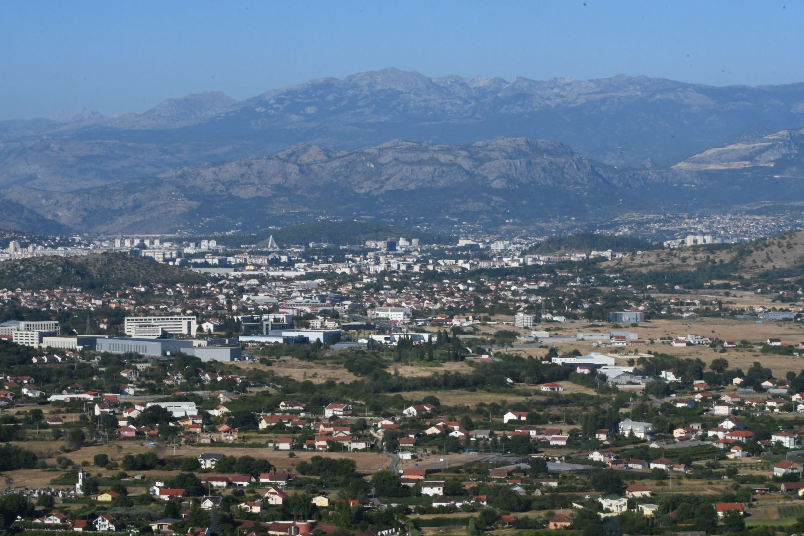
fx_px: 2345
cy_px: 268
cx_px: 402
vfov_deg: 13.0
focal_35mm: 105
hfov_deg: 19.5
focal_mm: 70
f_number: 29
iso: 1000
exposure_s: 1/250
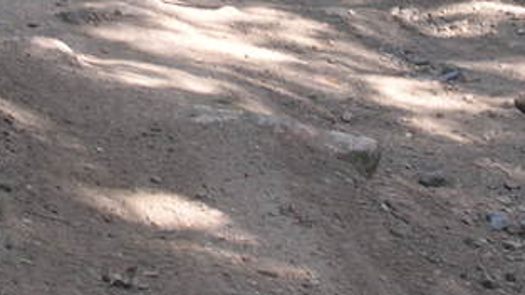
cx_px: 231
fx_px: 2867
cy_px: -23
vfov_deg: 5.9
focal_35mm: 206
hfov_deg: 10.5
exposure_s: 1/24.7
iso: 50
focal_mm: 12.3
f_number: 6.7
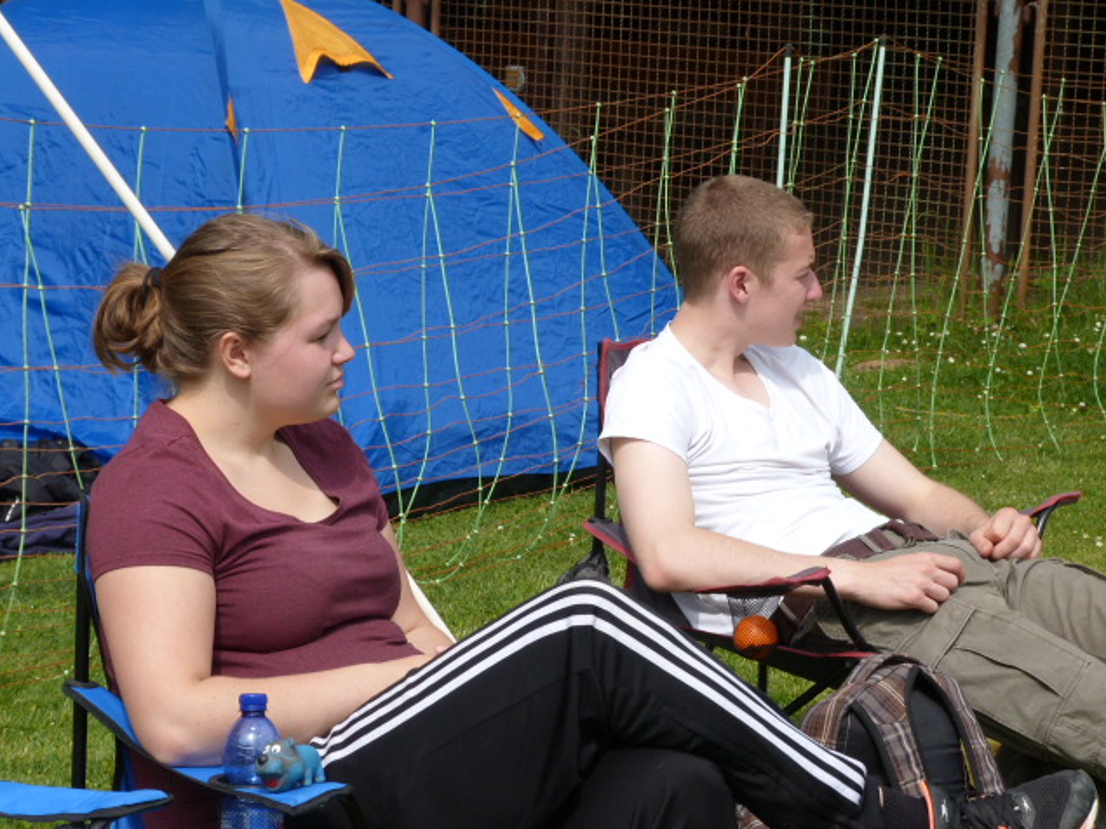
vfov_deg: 12.7
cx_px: 550
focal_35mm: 117
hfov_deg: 16.8
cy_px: 416
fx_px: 3738
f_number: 5.6
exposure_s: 1/250
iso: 100
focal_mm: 20.8
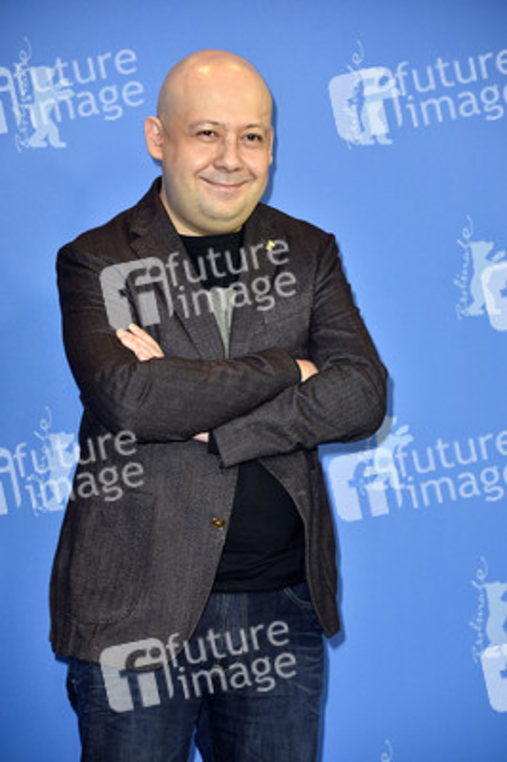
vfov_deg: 14.2
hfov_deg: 9.4
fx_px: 3068
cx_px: 254
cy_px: 381
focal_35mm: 145
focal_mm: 145
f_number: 5.6
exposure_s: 1/125
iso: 640
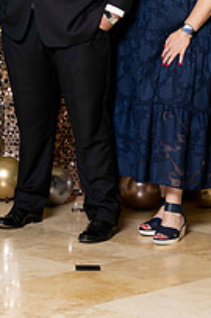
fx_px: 1620
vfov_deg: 11.1
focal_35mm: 184
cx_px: 31
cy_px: -20
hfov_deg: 7.4
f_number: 5.6
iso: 250
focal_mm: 83
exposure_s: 1/200
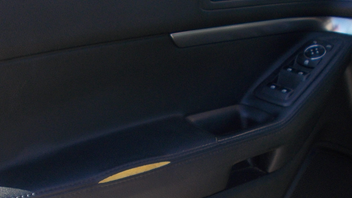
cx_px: 169
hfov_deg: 31.4
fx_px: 625
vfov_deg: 17.8
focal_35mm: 67
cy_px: 173
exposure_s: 1/125
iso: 80
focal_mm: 4.6
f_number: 3.2
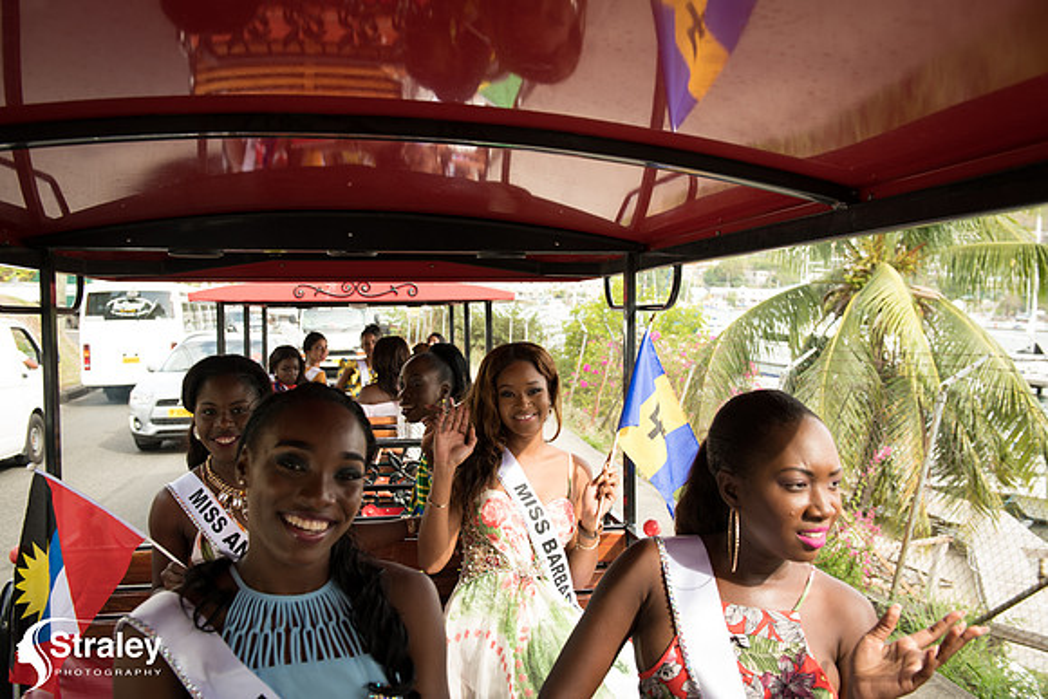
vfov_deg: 41.1
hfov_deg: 58.7
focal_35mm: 32
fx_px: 932
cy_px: 350
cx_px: 524
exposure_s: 1/100
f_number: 5.6
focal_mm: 32
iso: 160
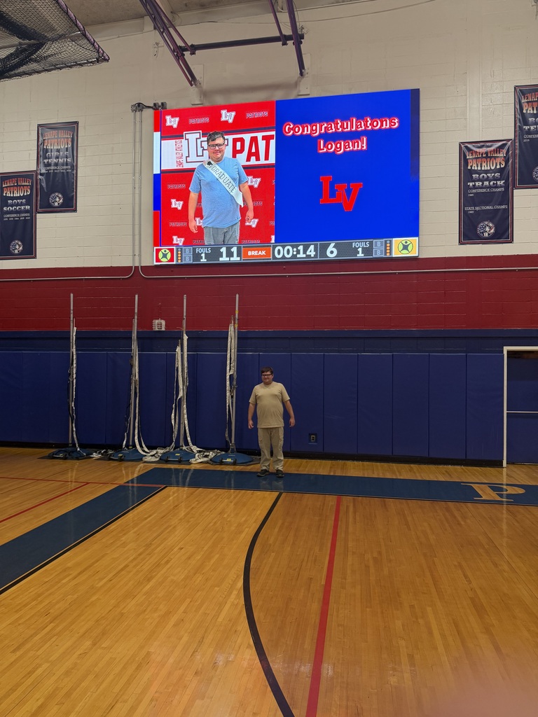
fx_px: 497
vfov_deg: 71.6
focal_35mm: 24
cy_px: 358
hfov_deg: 56.8
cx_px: 269
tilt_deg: +0.7
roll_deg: +0.4
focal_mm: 6.76
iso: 160
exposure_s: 1/120
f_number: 1.78
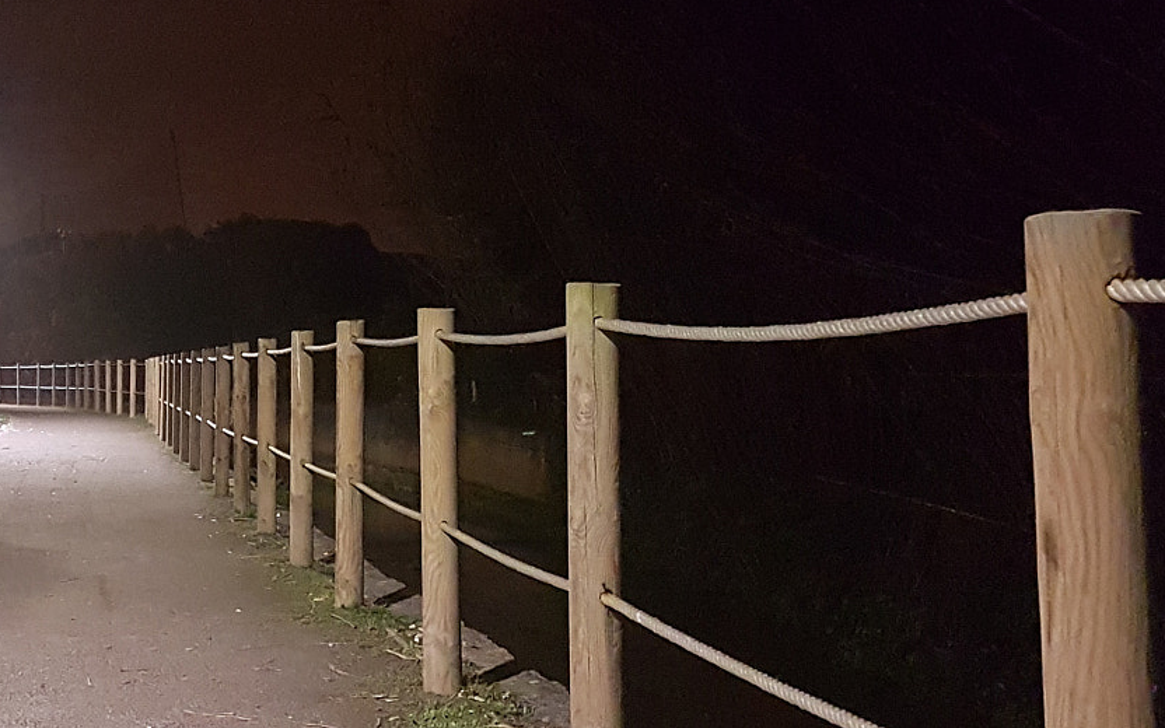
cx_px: 239
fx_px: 1683
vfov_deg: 24.3
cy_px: 270
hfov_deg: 36.9
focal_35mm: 53
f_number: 1.7
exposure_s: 1/10
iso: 500
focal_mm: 4.2
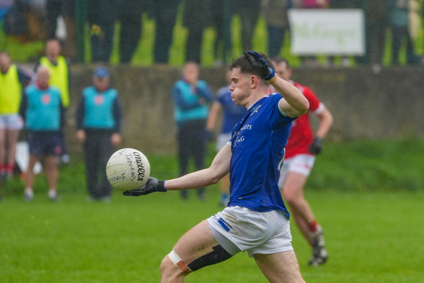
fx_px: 4499
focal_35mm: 382
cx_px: 212
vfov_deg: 3.6
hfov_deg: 5.4
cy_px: 142
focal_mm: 382
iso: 800
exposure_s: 1/640
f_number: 6.3
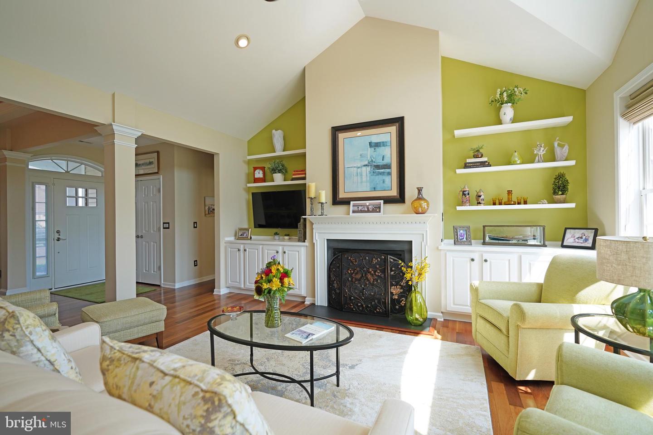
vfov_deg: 73.7
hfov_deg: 96.7
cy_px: 218
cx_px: 326
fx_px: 290
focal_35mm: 16
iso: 250
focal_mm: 16
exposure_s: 1/160
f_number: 4
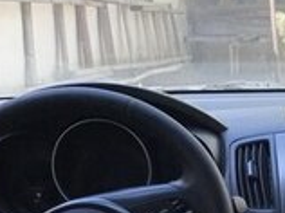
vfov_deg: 12.3
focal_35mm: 117
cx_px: 406
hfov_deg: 15.7
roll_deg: +0.1
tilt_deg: -14.8
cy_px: 264
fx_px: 962
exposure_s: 1/256
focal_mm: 3.99
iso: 20
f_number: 1.8
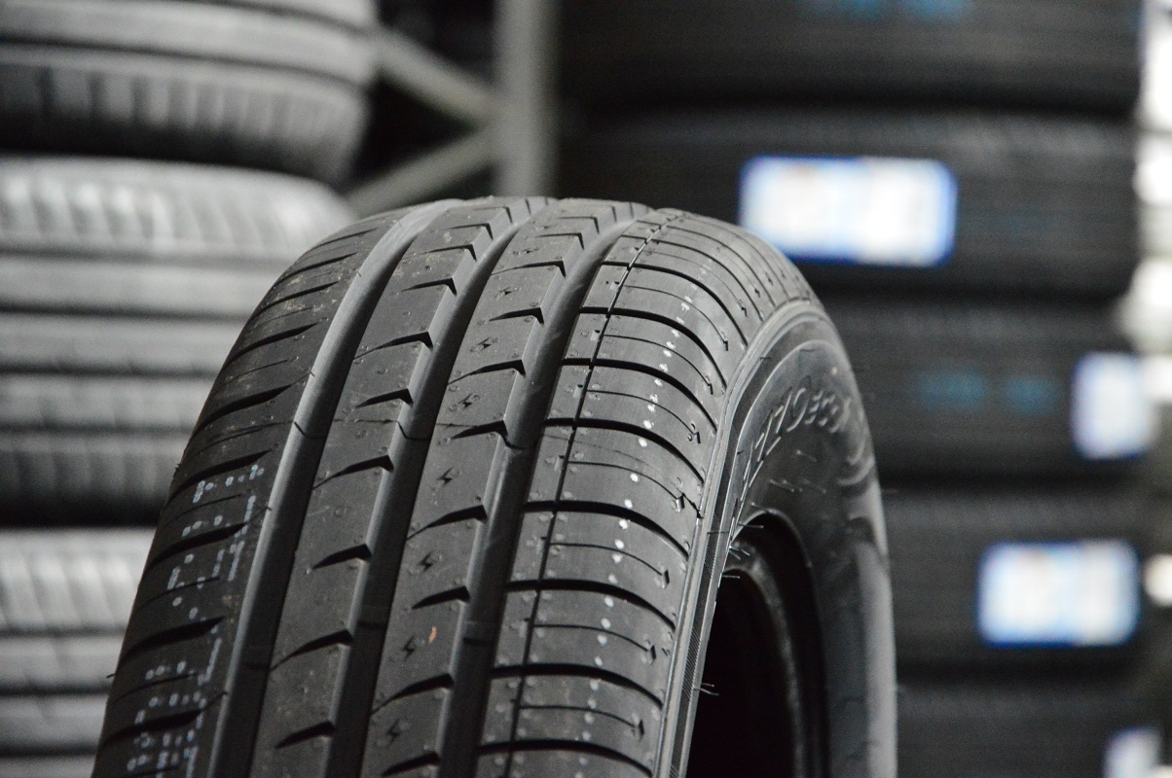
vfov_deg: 8.7
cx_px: 586
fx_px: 5122
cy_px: 389
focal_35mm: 158
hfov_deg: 13.1
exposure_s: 1/60
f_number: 5.6
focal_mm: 105
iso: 6400
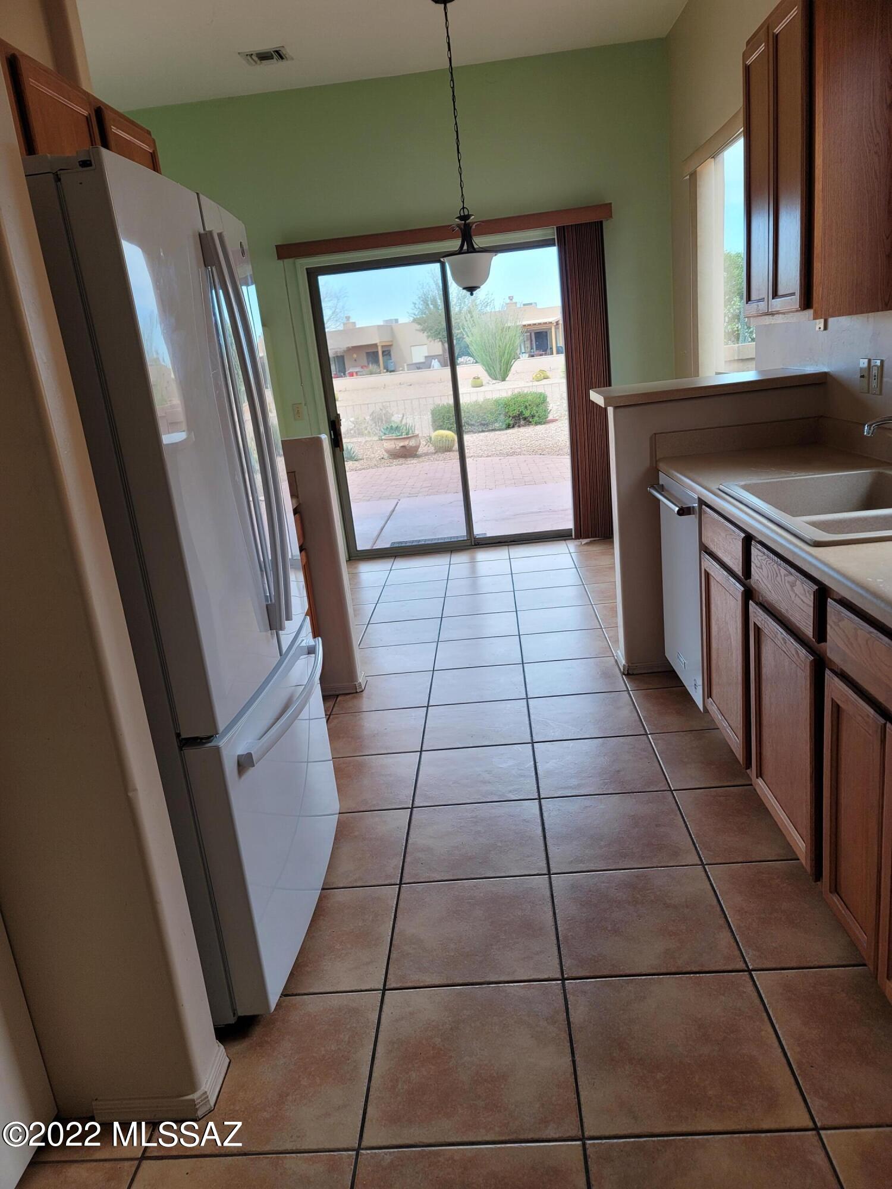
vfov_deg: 69.4
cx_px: 446
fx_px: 859
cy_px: 594
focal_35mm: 25
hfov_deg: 54.9
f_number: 1.8
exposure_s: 1/120
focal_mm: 7
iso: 32
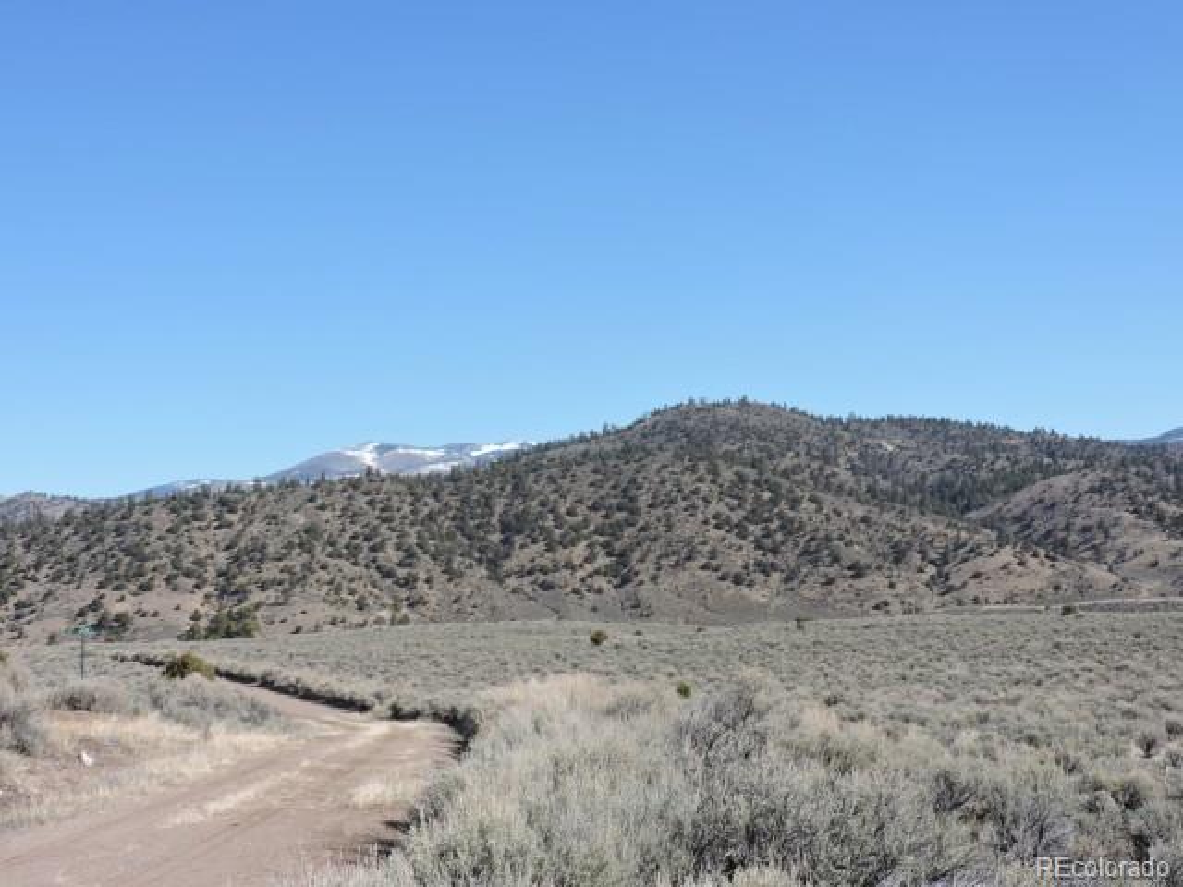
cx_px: 592
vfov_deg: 29.1
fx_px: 1709
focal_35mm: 50
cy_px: 444
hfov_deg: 38.2
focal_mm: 8.9
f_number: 3.6
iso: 100
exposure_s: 1/800
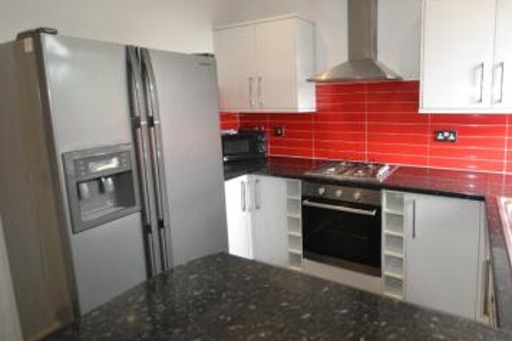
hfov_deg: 82.5
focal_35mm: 20
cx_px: 318
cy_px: 138
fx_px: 284
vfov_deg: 61.5
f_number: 3.5
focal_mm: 10
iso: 720
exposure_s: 1/60
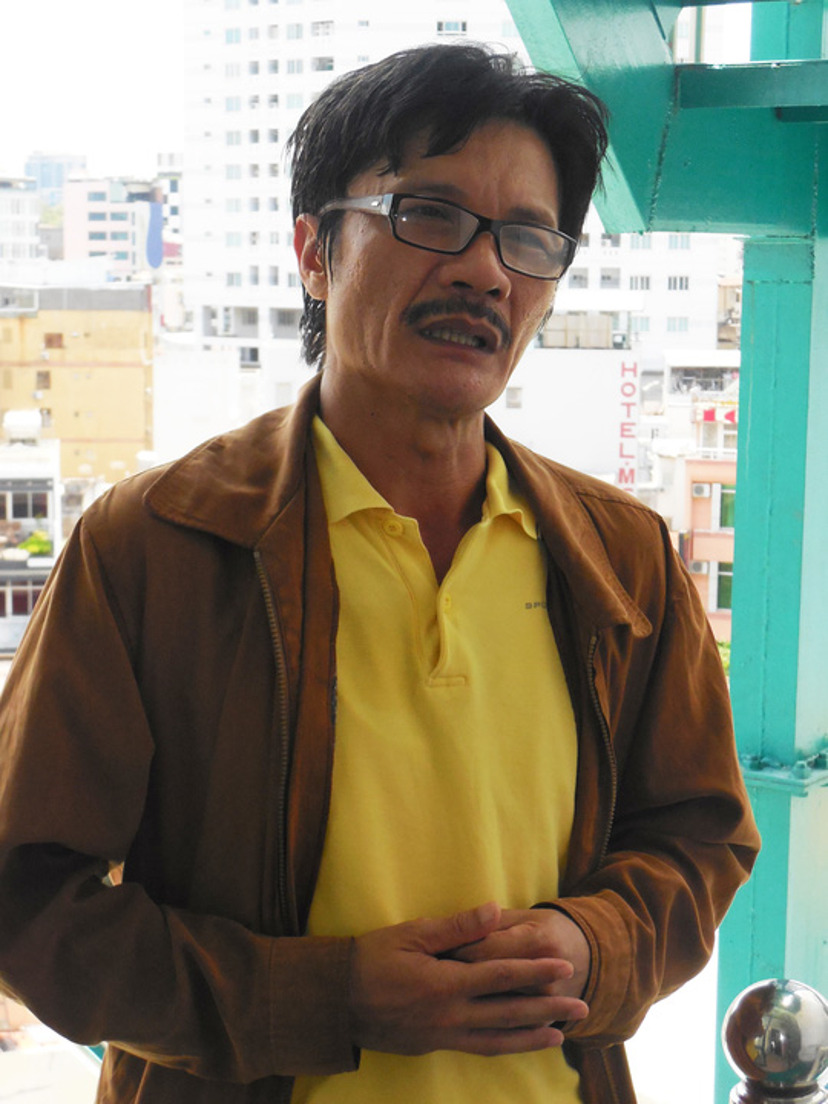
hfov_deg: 20.7
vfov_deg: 27.4
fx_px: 2264
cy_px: 552
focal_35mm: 71
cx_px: 414
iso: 400
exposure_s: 1/800
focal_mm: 12.6
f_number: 4.4
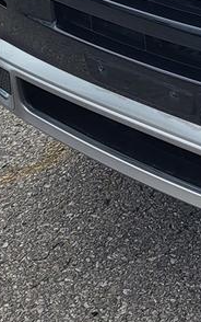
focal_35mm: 120
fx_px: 1051
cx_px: 461
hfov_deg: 9.8
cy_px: -104
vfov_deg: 16.4
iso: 40
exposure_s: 1/2812
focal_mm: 5.4
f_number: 1.8
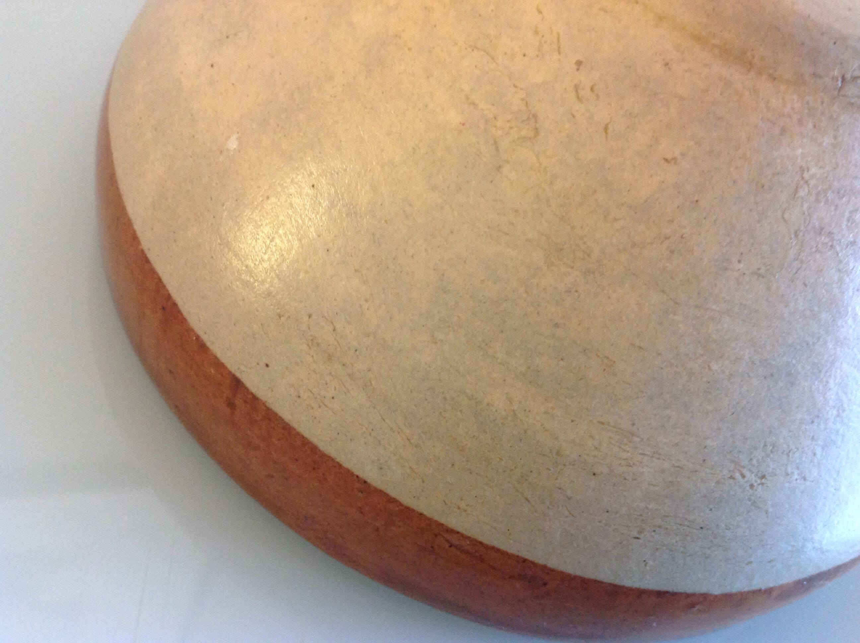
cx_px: 430
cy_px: 322
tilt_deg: -47.1
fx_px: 868
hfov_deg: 52.7
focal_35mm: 35
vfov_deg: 40.6
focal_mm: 4.28
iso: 250
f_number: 2.4
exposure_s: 1/17
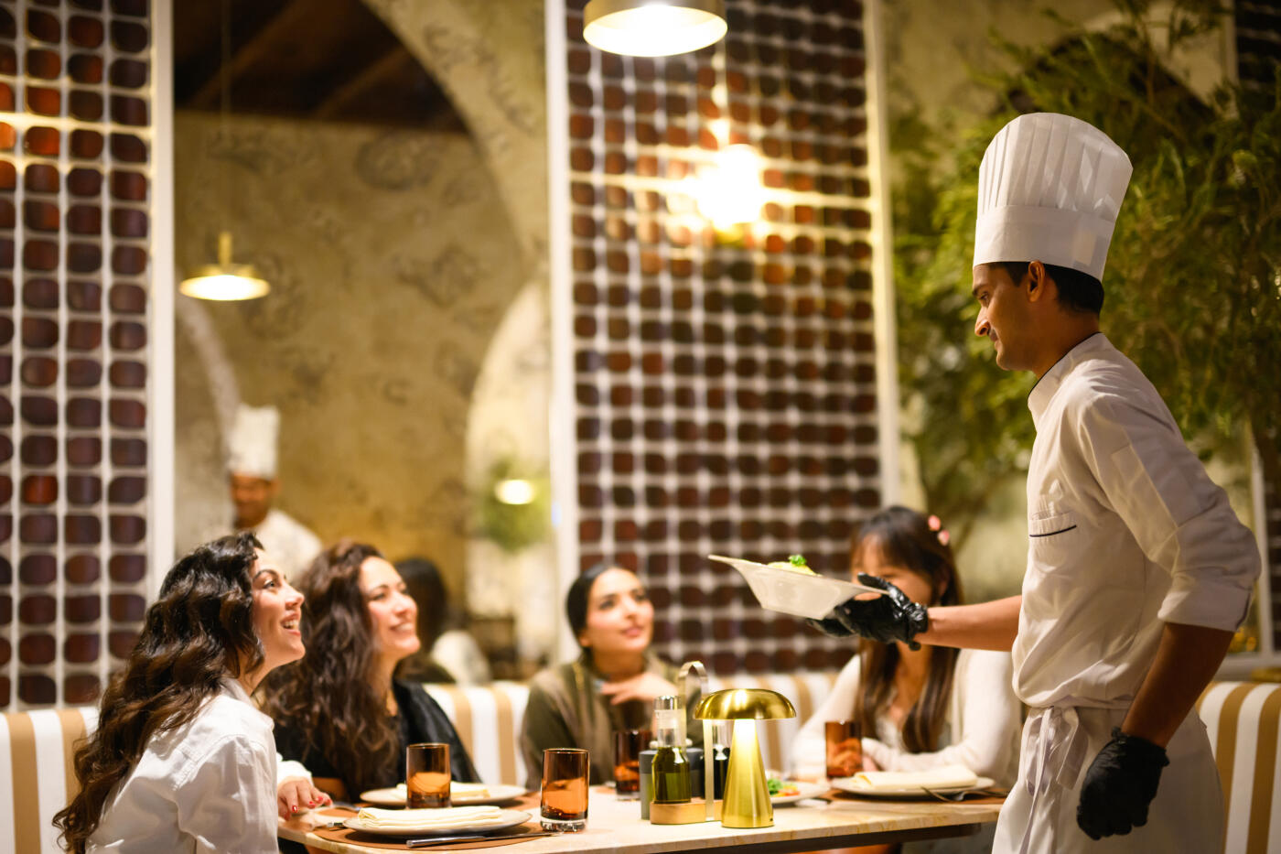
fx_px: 1779
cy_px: 427
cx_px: 640
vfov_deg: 27.0
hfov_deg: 39.6
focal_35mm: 50
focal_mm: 50
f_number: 1.2
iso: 2500
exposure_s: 1/320
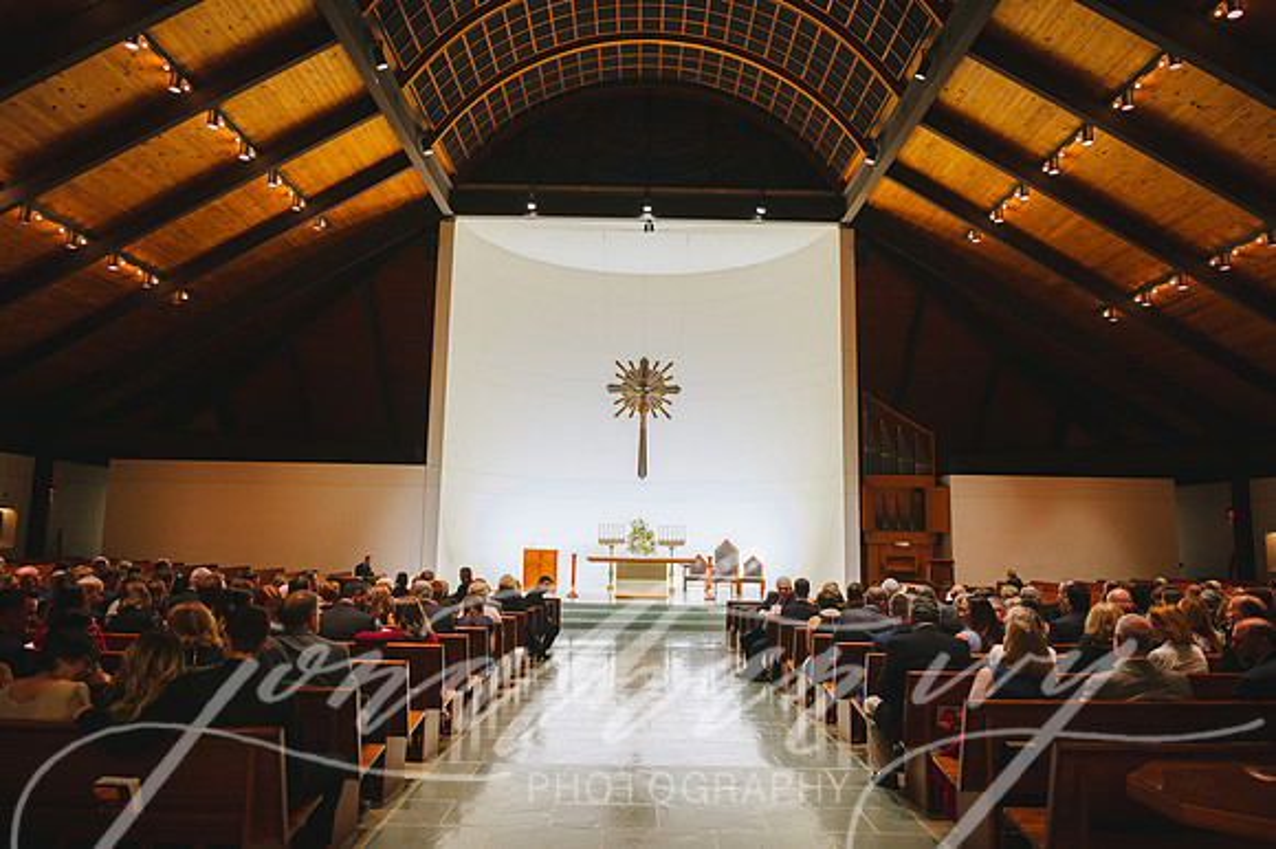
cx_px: 638
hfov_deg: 73.8
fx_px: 850
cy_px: 424
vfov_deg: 53.1
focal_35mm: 24
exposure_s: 1/125
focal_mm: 24
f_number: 2.8
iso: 1600
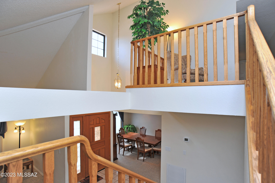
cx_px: 138
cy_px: 92
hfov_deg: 90.0
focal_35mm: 18
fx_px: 137
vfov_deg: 67.3
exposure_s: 1/30
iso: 400
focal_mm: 18
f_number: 7.1
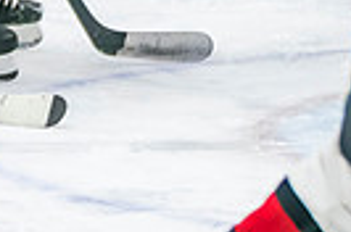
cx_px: 72
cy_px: -225
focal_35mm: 677
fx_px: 6585
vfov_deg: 2.0
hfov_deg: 3.1
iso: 2000
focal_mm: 88
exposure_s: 1/640
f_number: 2.8
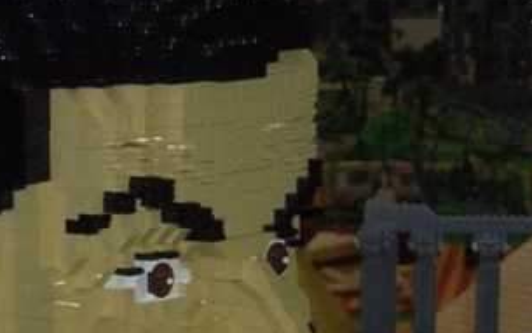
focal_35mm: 256
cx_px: -9
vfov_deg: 5.1
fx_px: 3714
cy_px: 507
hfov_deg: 8.1
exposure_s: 1/80
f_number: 5
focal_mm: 13.3
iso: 250
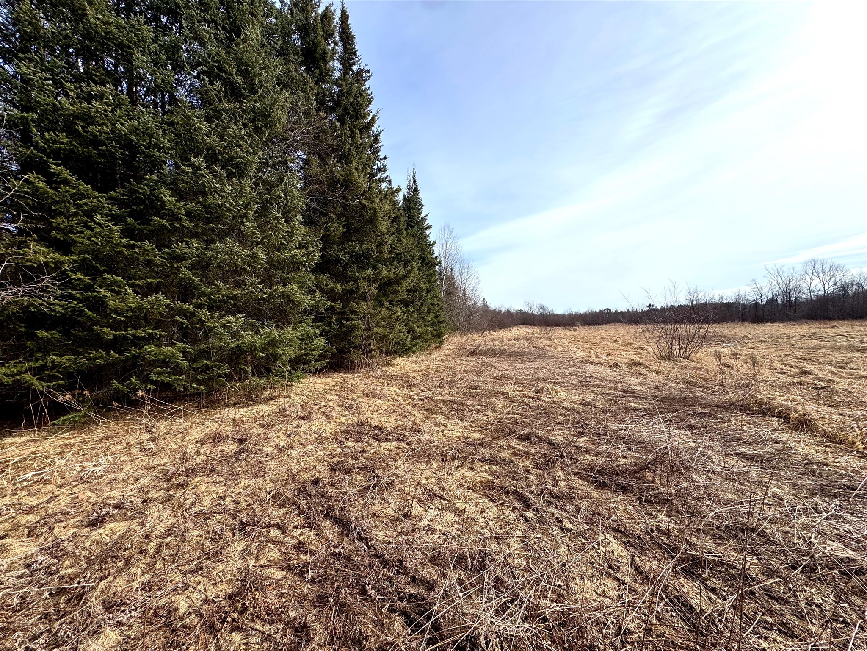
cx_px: 434
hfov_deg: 102.1
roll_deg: +1.6
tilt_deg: +0.6
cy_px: 326
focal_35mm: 14
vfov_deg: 85.7
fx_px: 351
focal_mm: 2.22
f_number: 2.2
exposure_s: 1/2342
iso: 50
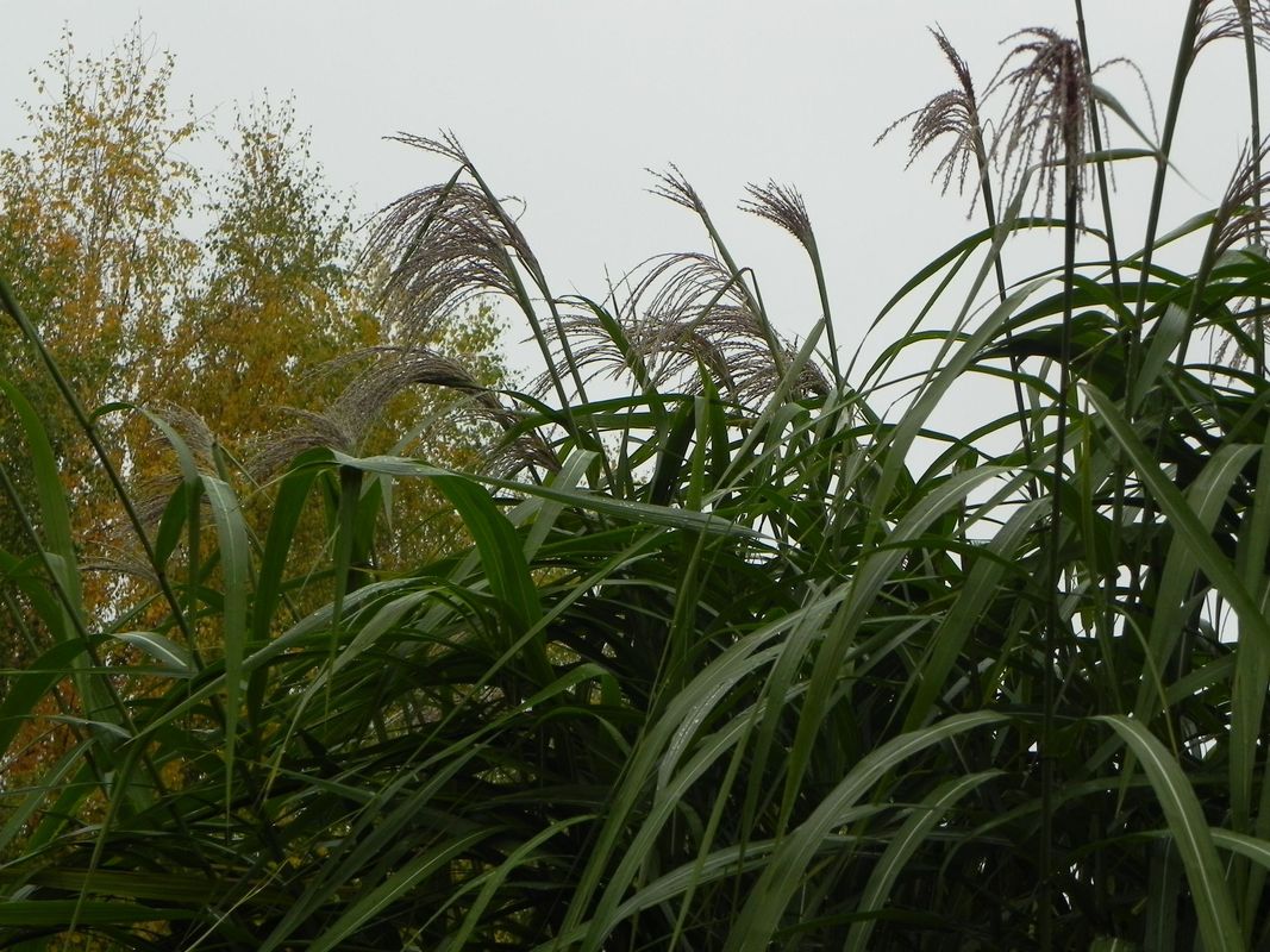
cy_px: 476
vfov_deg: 15.6
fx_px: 3485
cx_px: 635
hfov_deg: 20.7
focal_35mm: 95
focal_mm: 16.9
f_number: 4.5
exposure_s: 1/80
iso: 160
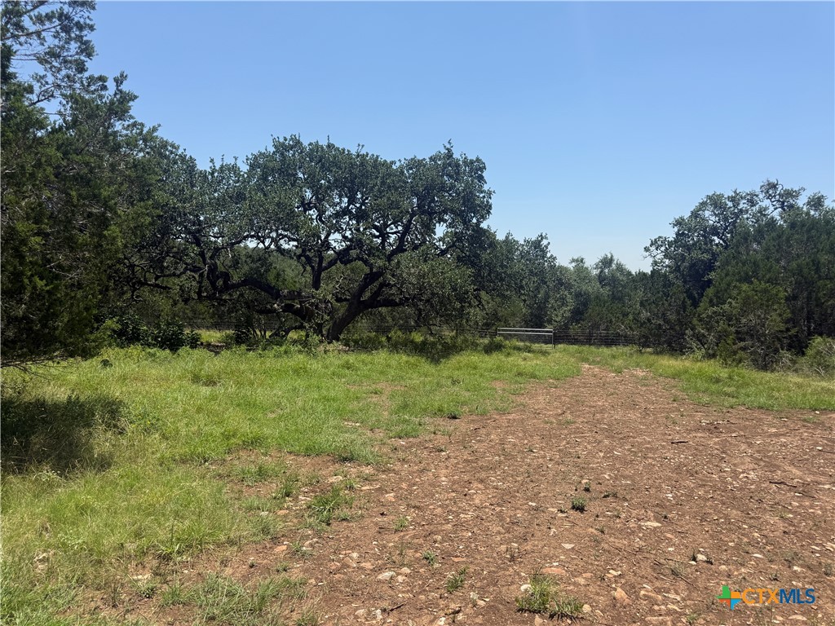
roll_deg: -0.9
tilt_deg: -2.3
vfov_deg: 56.8
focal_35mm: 24
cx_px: 418
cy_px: 313
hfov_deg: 71.6
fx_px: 579
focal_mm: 6.76
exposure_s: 1/3759
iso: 80
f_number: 1.78
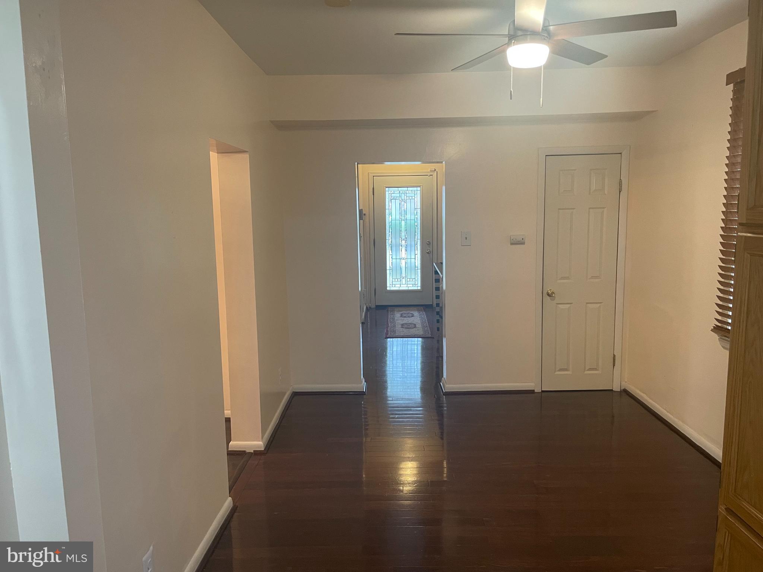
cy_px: 286
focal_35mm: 26
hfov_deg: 67.3
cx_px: 382
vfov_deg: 53.1
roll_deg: +0.9
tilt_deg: -7.9
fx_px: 573
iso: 200
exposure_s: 1/60
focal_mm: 4.2
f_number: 1.6
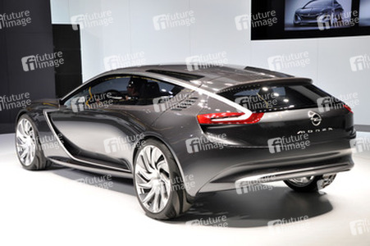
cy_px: 123
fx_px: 616
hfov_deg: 33.4
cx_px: 185
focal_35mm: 60
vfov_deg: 22.6
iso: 400
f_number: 5.6
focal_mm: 40
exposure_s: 1/125
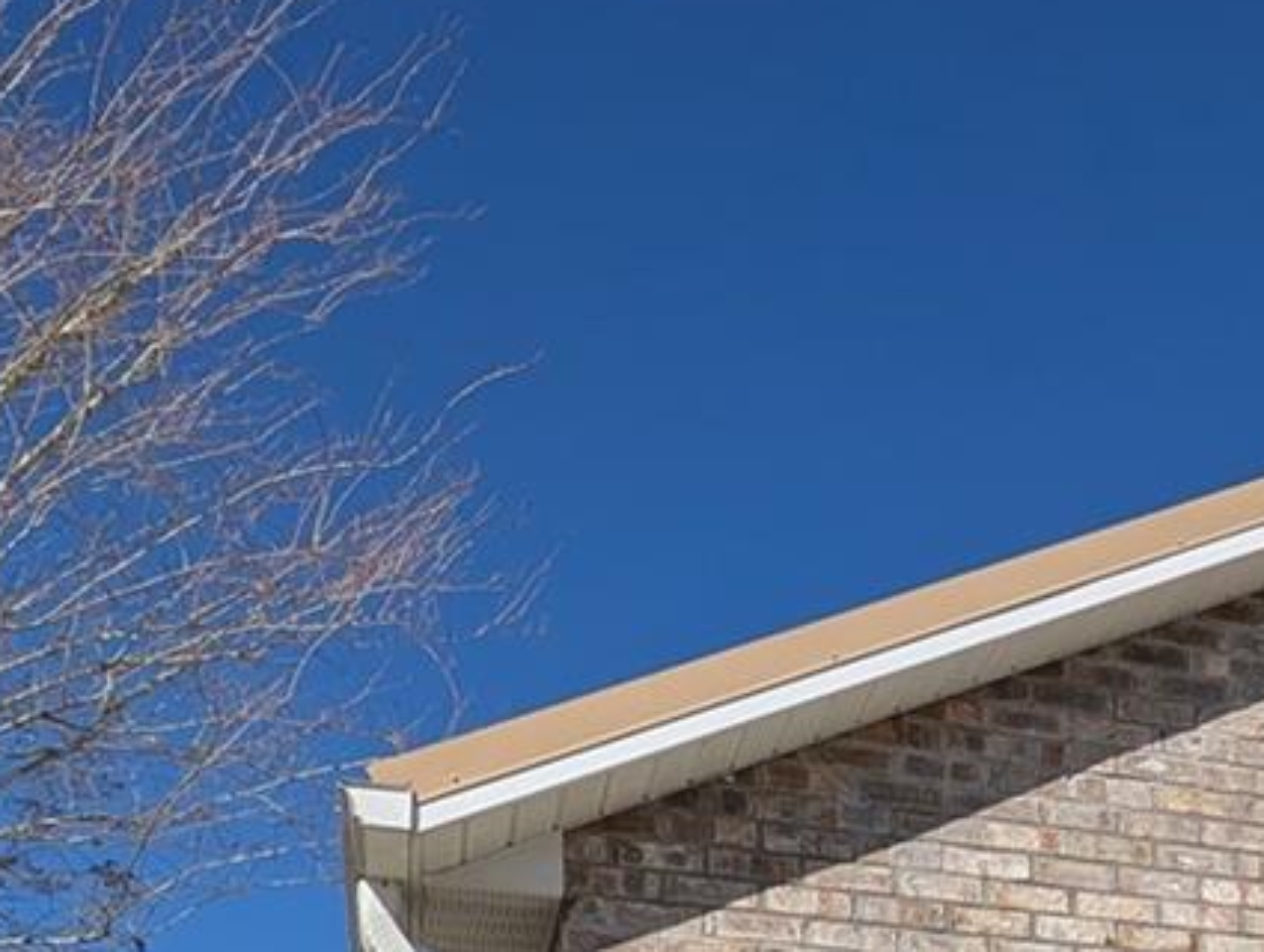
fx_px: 1645
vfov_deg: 26.2
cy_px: 1315
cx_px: 955
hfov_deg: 40.8
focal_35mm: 45
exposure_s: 1/5319
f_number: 1.7
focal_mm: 2.02
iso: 54
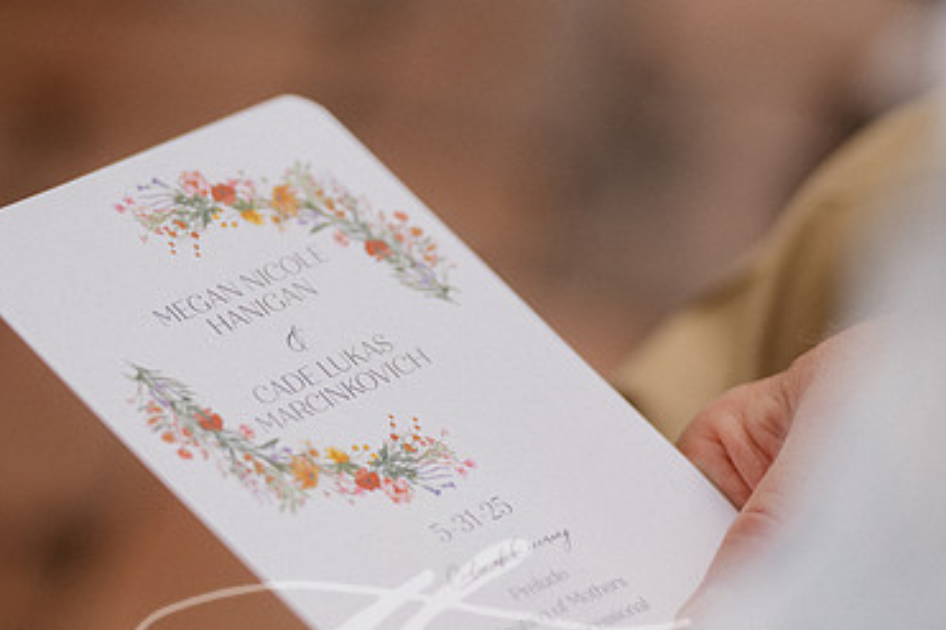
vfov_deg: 4.4
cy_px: 394
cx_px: 385
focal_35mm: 313
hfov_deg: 6.6
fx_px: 8221
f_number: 2.8
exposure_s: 1/2000
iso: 400
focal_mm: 200
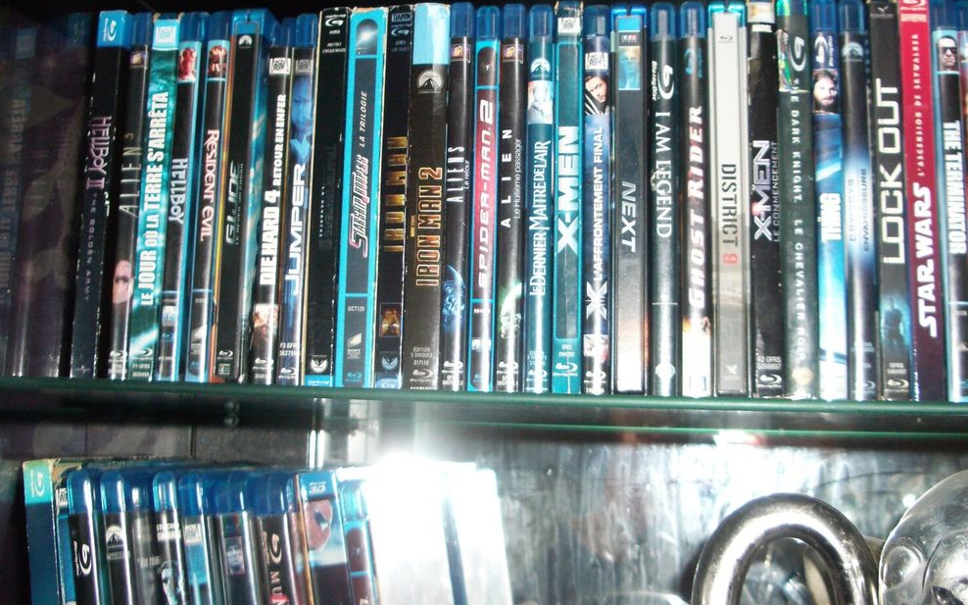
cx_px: 481
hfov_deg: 45.3
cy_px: 277
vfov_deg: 29.2
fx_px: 1161
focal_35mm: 44
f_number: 2.8
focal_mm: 6.8
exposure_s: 1/60
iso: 200
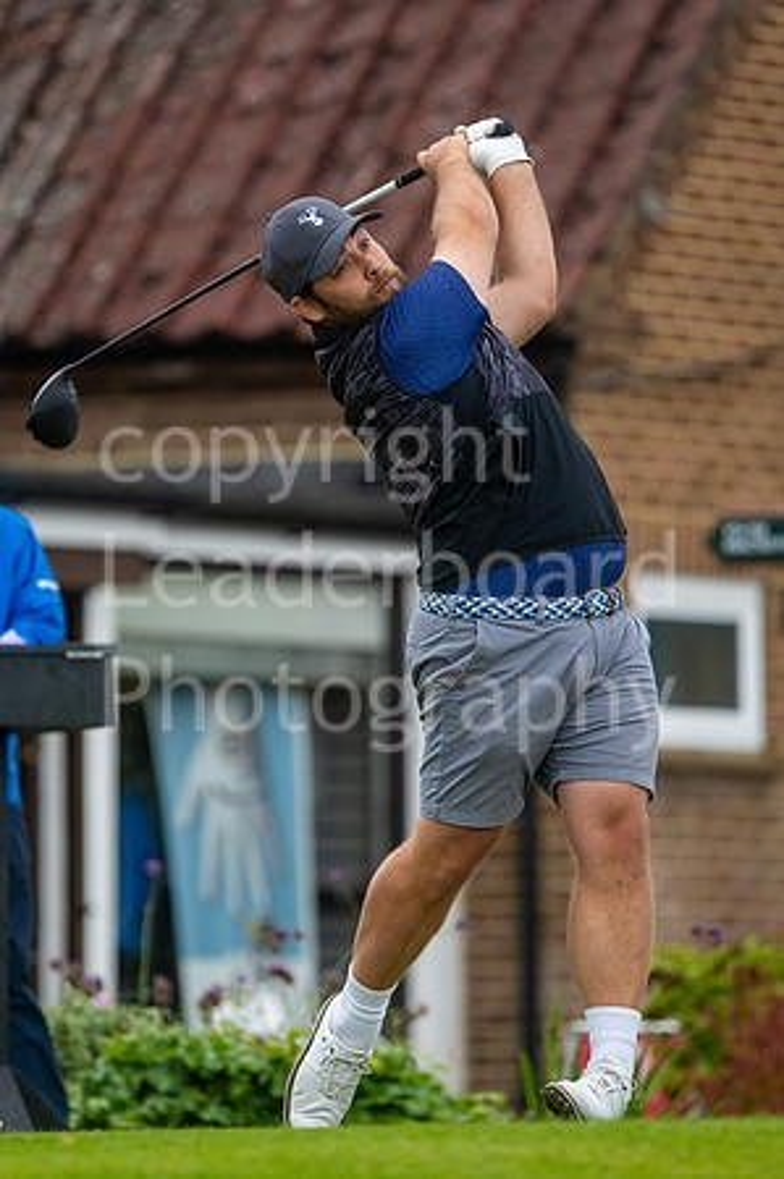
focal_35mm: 450
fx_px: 14733
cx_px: 392
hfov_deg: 3.0
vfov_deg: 4.6
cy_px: 590
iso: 640
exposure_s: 1/1250
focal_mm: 300
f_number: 4
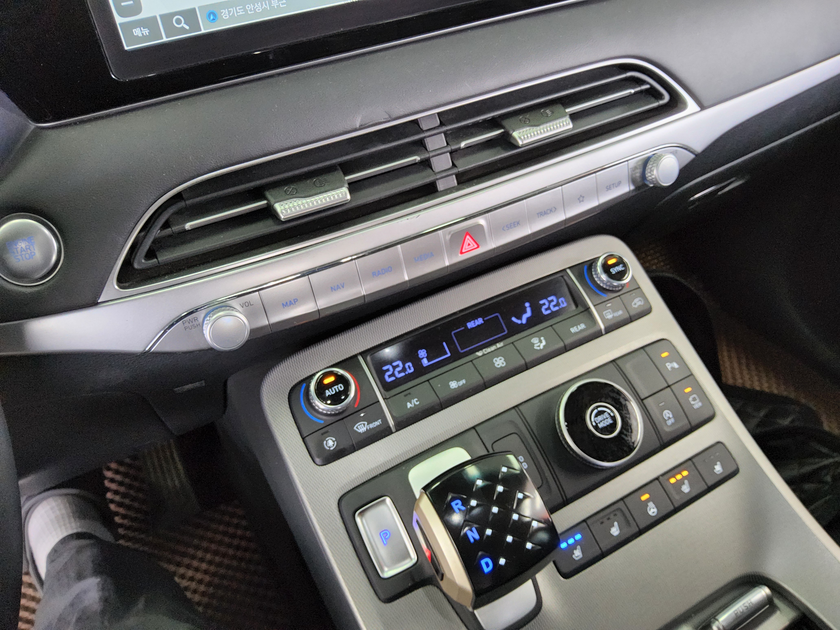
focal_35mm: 25
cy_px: 315
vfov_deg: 54.9
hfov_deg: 69.4
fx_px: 607
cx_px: 420
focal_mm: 3.08
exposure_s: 1/120
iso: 640
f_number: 2
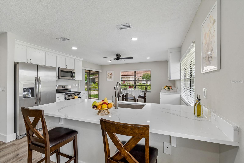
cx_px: 122
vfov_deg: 77.3
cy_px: 82
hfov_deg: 100.4
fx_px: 102
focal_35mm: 15
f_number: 7.1
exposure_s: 1/25
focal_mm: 10
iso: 100
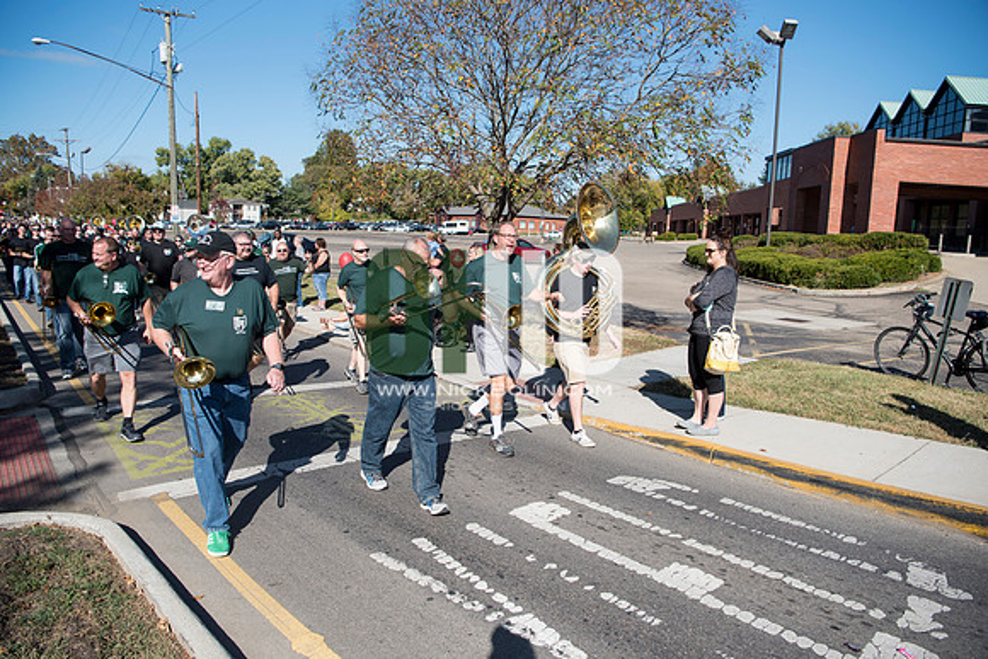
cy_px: 330
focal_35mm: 24
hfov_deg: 73.7
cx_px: 494
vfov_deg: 53.2
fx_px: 659
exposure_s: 1/1600
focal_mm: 24
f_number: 4.5
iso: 250
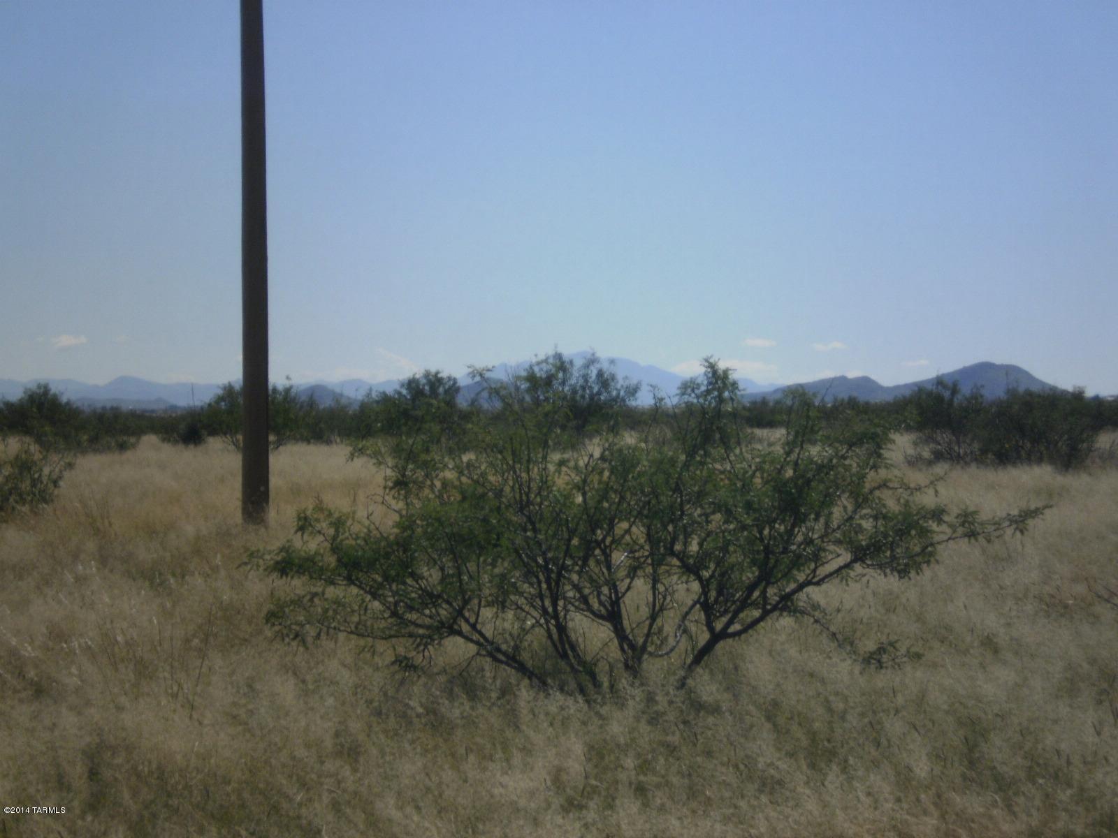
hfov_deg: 18.7
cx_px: 559
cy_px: 419
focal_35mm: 105
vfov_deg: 14.1
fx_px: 3391
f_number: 17.7
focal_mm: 18.6
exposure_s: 1/125
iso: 100
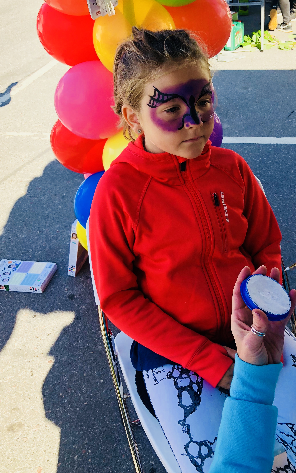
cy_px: 199
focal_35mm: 36
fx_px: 465
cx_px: 195
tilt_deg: -30.2
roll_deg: +2.5
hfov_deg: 35.0
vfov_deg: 53.8
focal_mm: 4
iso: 20
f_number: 1.8
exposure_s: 1/329
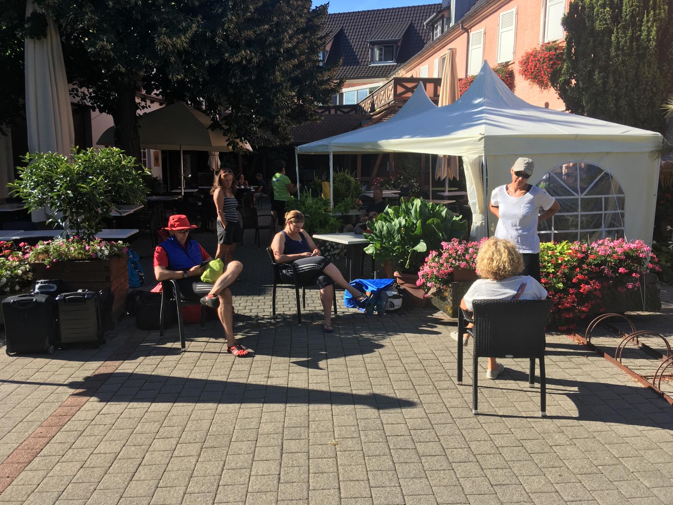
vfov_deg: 48.2
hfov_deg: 61.7
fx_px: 564
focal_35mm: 29
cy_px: 252
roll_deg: -0.6
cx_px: 336
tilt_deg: -7.8
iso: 25
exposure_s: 1/769
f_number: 2.2
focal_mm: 4.15
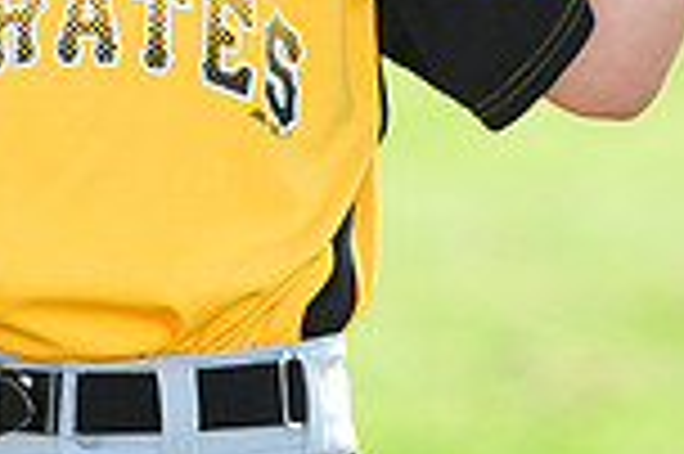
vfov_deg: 2.2
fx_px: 11919
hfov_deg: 3.3
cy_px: -342
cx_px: -40
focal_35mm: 628
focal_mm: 165
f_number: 4.5
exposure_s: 1/1000
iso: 400
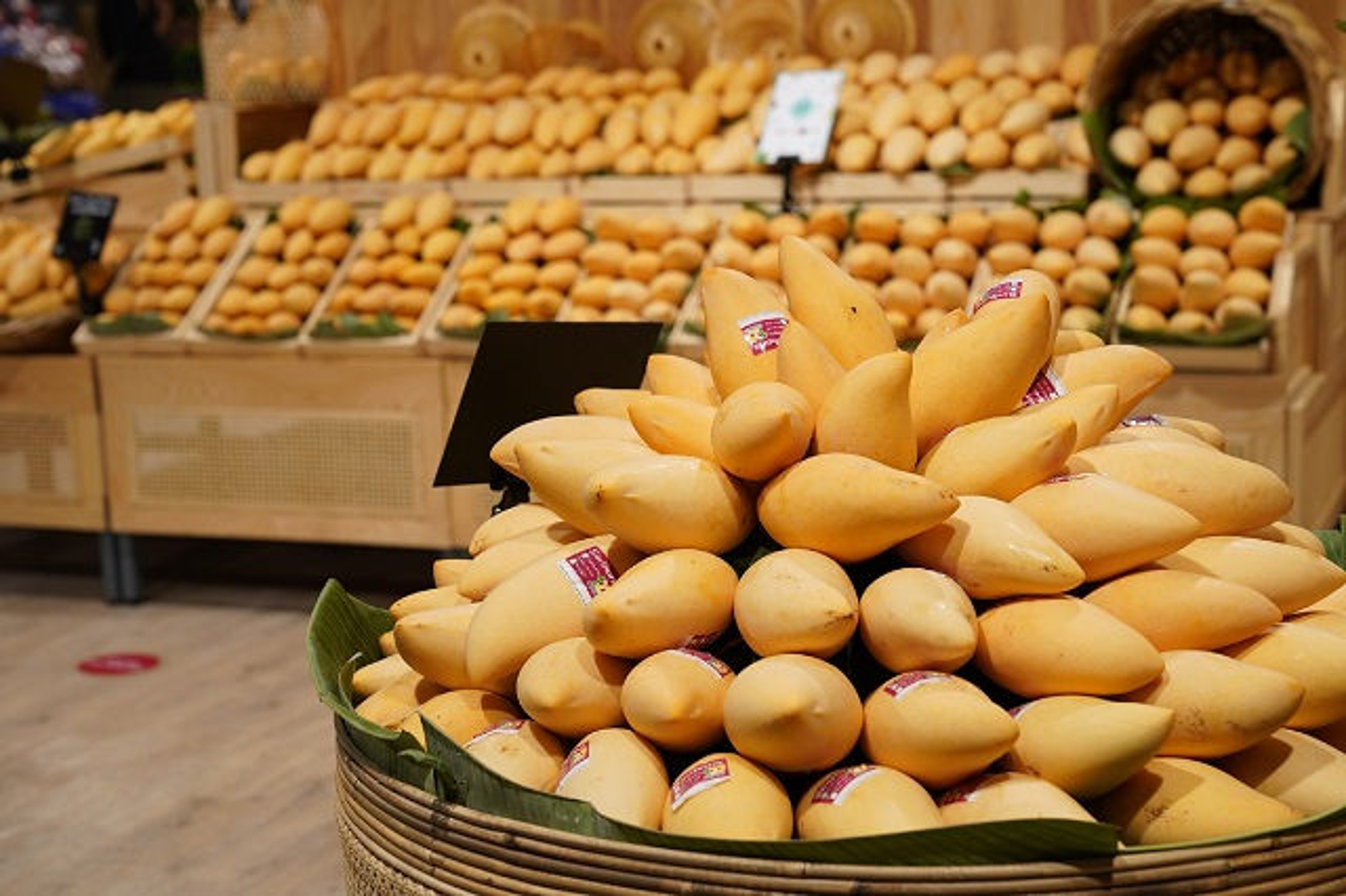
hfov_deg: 32.9
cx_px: 673
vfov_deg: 22.2
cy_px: 448
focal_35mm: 61
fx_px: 2279
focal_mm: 61
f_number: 5.6
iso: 800
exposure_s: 1/125
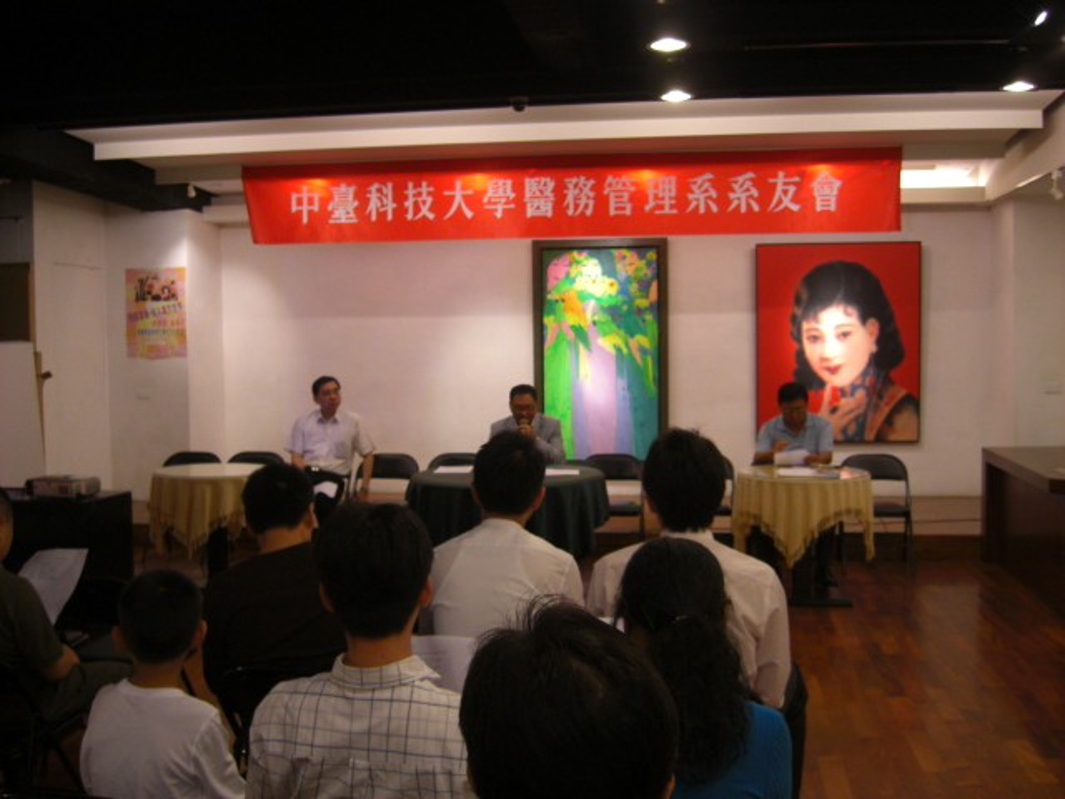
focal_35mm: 38
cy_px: 400
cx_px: 532
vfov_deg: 37.7
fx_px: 1169
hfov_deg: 49.0
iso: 200
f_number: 2.8
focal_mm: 7.9
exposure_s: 1/50
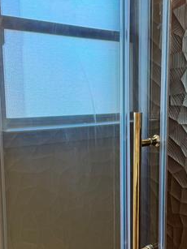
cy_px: 165
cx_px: 115
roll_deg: +0.4
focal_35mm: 60
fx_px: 432
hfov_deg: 24.3
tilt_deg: -10.3
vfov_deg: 31.9
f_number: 1.78
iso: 100
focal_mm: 6.76
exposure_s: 1/60
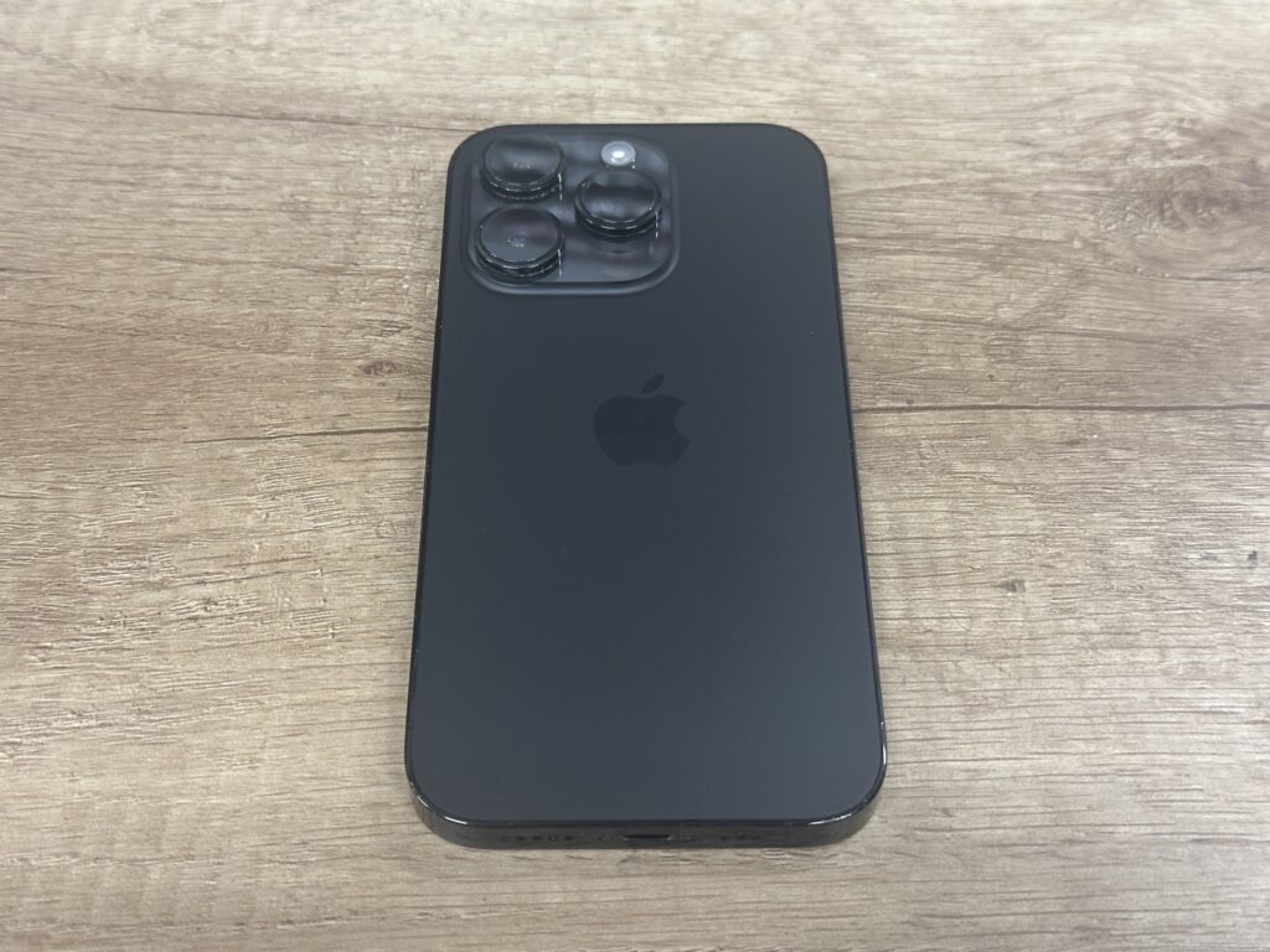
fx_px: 1761
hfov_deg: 39.7
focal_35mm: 48
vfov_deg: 30.3
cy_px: 476
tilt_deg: -52.5
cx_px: 635
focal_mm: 6.86
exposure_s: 1/50
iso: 100
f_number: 1.78
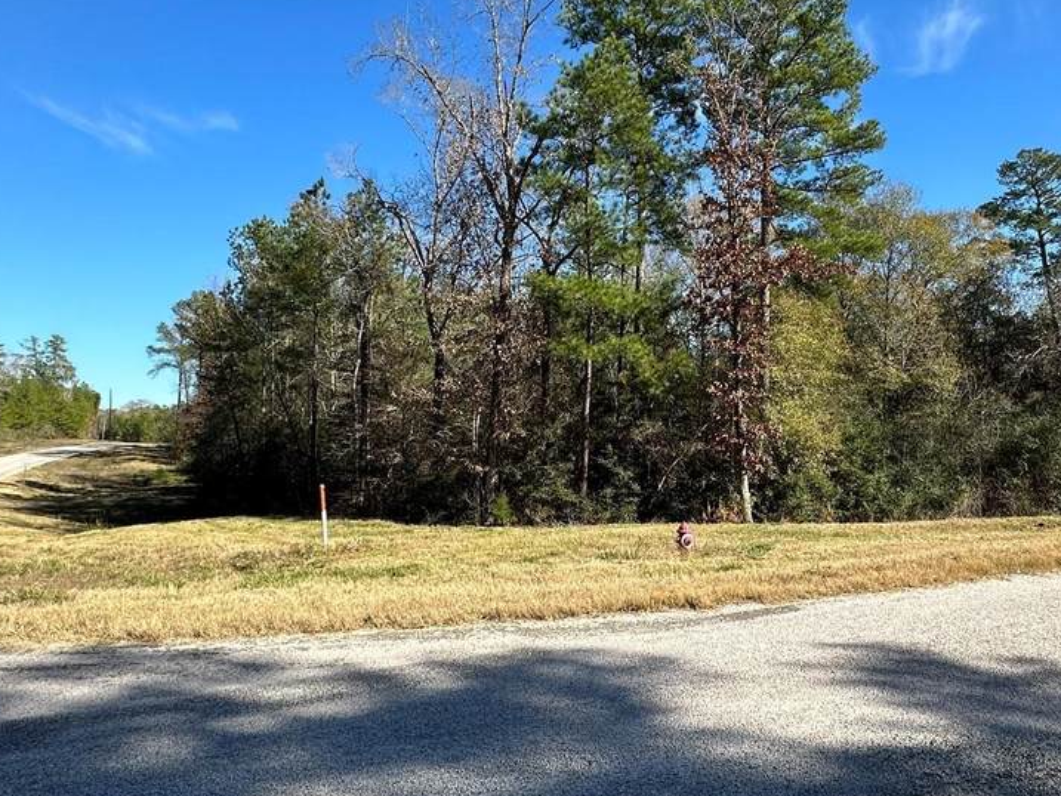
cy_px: 368
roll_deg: +0.2
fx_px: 766
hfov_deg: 68.6
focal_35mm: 25
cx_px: 641
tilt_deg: +4.9
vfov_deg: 54.8
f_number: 2.2
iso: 40
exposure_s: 1/1072
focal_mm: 2.22
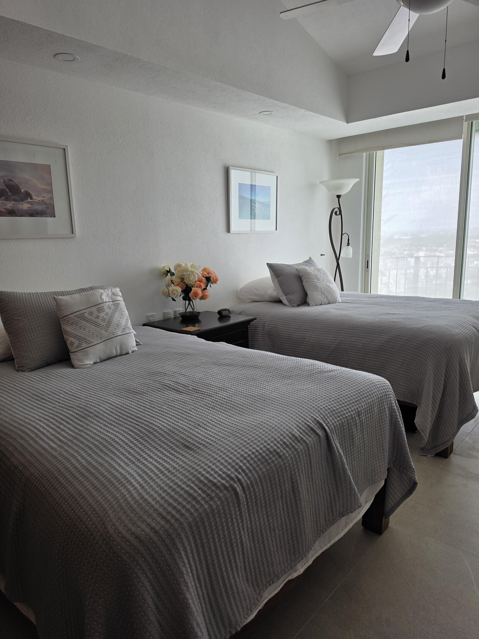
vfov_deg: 73.9
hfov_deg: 58.9
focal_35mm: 23
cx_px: 240
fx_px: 424
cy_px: 320
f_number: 1.4
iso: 50
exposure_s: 1/180
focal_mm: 6.5
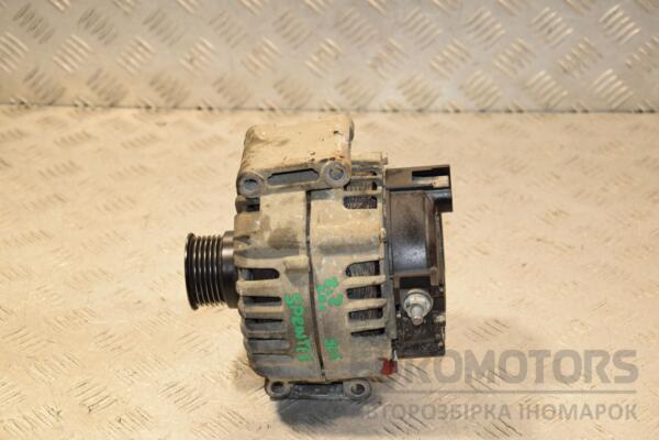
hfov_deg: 26.0
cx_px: 330
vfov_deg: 17.5
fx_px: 1428
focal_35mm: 78
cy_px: 220
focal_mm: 52
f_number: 6.3
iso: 800
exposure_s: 1/200
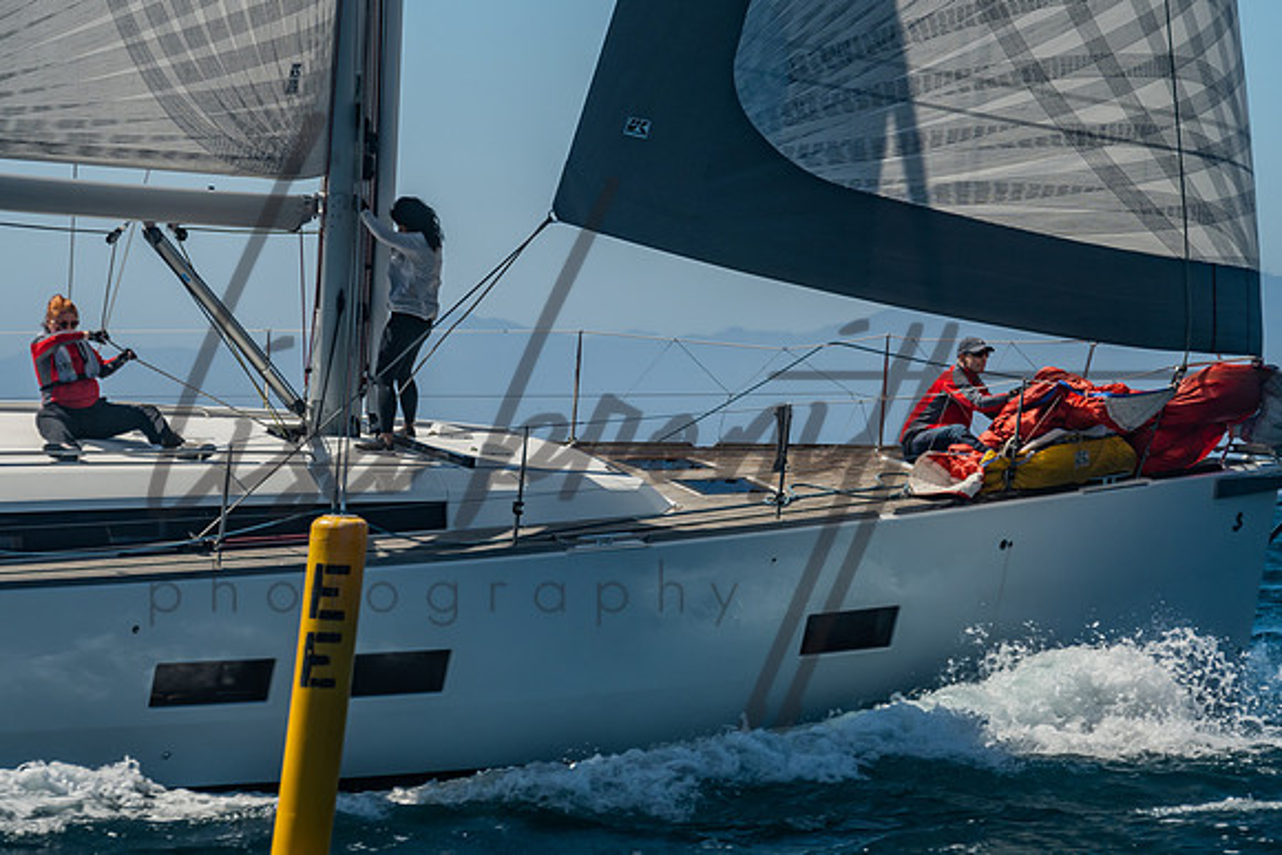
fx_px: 7164
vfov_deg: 6.8
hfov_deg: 10.2
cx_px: 630
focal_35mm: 201
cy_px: 175
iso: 160
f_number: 6.3
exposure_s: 1/800
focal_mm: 125
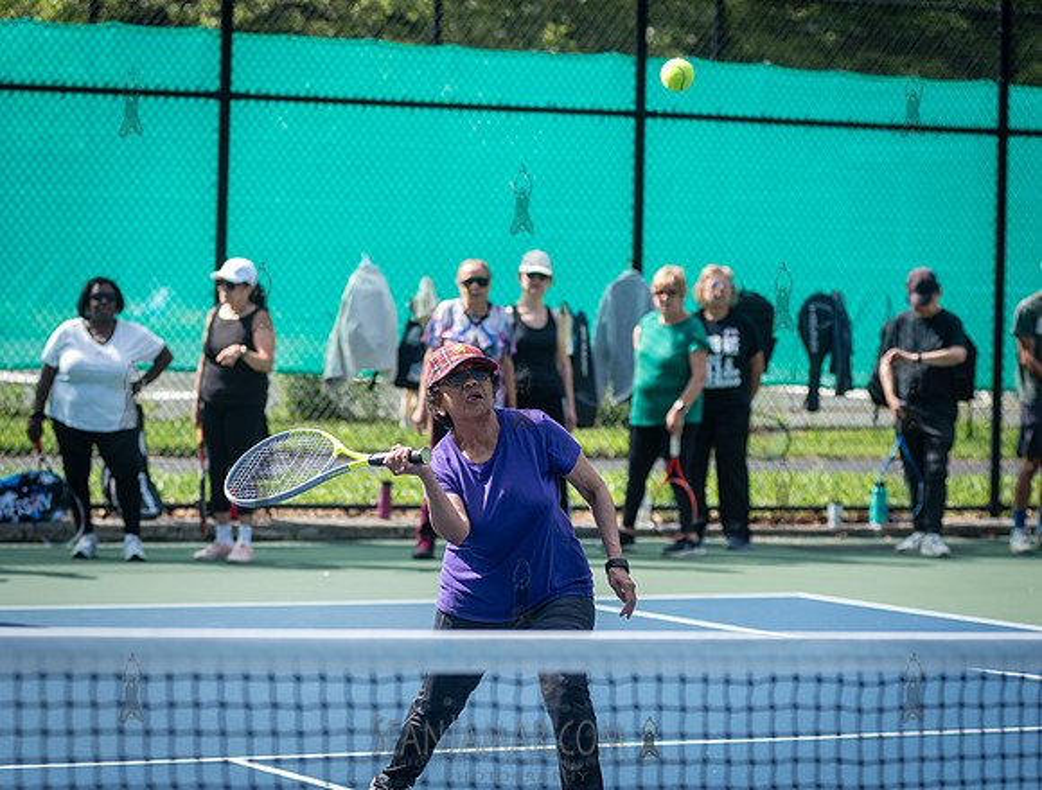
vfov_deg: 11.1
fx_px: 4074
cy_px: 408
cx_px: 445
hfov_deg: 14.6
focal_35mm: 135
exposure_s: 1/1000
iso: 200
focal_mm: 112
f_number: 4
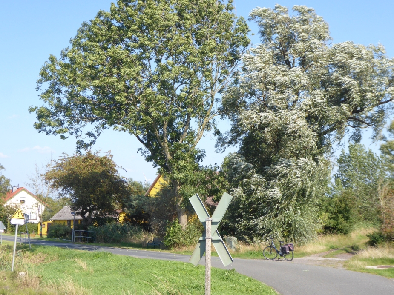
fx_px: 603
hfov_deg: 36.2
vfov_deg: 27.5
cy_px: 137
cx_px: 201
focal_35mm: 53
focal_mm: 8.4
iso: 80
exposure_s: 1/320
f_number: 4
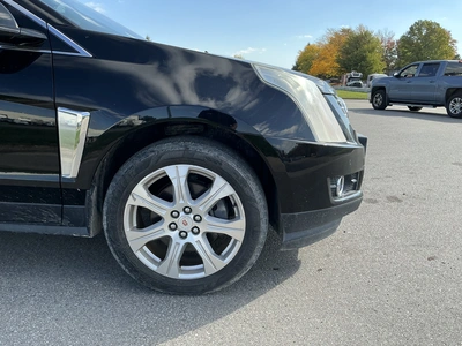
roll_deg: -1.8
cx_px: 231
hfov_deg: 63.4
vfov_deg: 49.7
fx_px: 374
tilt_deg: -11.1
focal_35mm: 28
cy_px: 173
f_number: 1.8
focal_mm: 3
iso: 25
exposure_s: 1/674
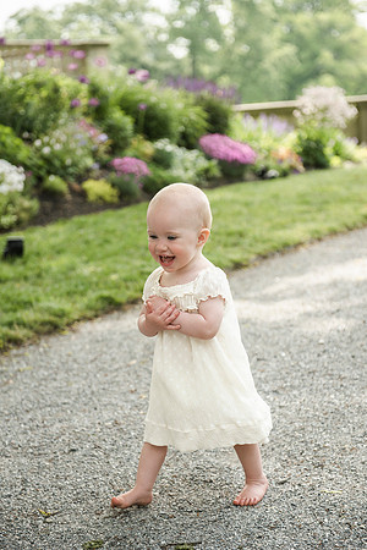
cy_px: 275
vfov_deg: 28.8
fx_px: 1070
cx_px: 184
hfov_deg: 19.5
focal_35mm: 70
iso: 640
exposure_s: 1/2500
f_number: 3.5
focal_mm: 70
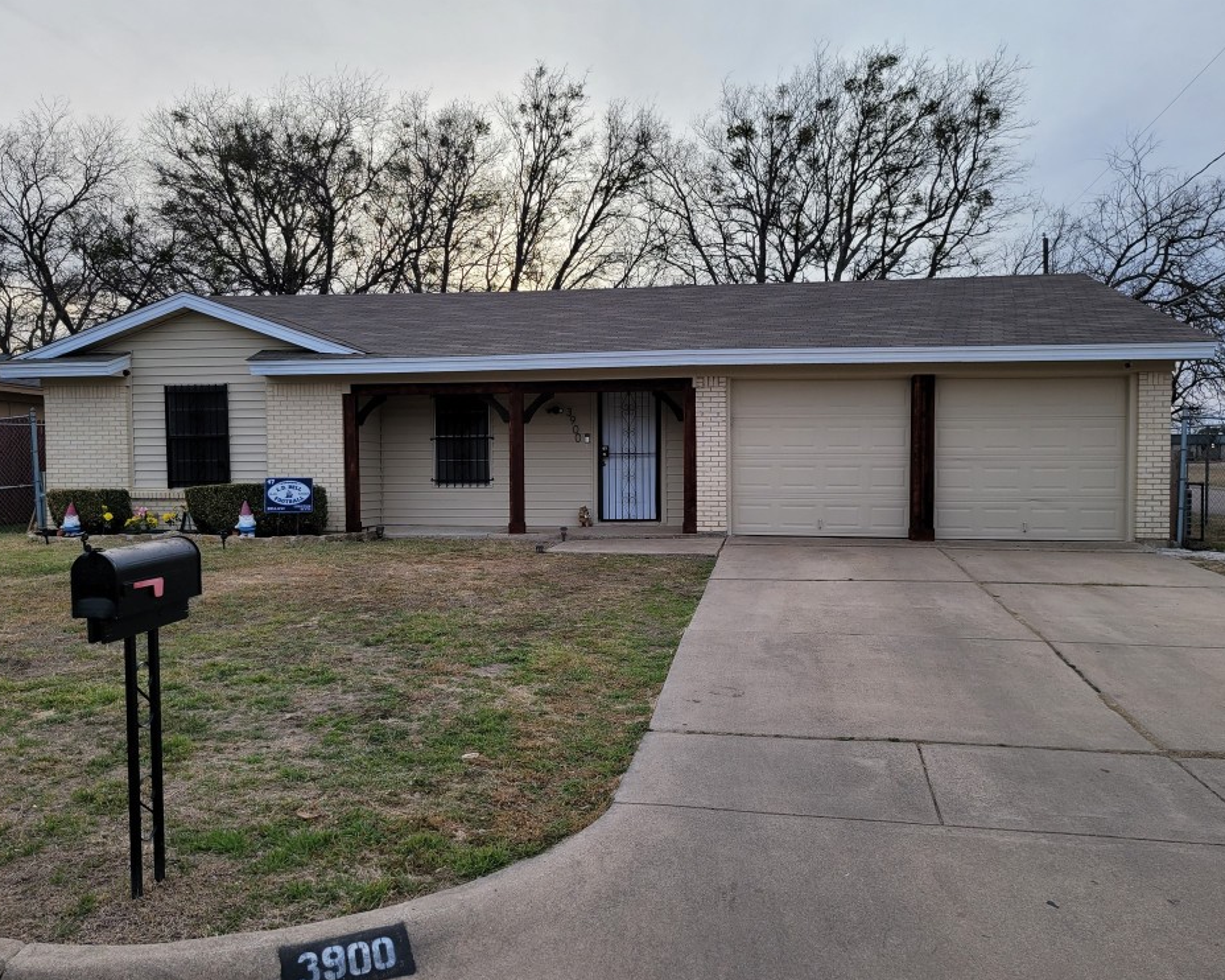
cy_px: 498
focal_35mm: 28
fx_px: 1015
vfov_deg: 51.5
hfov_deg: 62.2
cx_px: 619
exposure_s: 1/717
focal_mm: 5.4
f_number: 1.8
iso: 40
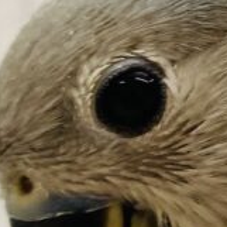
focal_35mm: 165
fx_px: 1224
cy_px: 113
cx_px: 548
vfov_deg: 10.6
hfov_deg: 9.4
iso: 64
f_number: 1.8
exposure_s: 1/100
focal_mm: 4.25
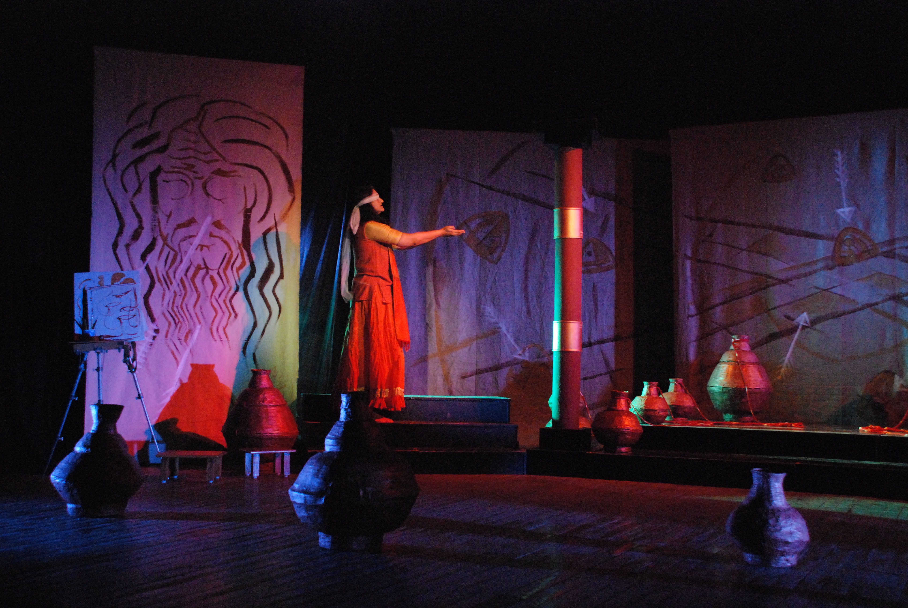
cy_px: 304
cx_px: 454
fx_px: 1174
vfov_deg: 29.0
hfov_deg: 42.3
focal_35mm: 46
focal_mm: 31
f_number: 4.2
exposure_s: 1/50
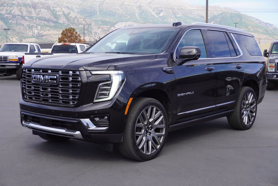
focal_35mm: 51
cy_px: 93
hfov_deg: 38.9
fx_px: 394
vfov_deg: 26.5
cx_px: 139
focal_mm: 34
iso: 100
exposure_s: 1/100
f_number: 9
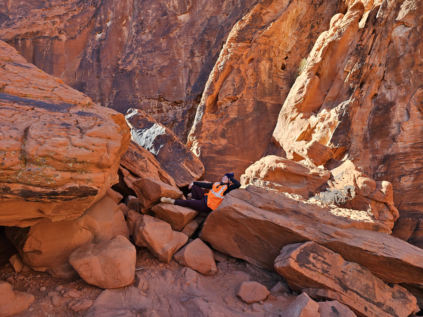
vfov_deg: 58.9
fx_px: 281
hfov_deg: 73.9
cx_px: 212
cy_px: 158
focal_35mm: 23
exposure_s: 1/180
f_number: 1.7
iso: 12
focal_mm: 6.3
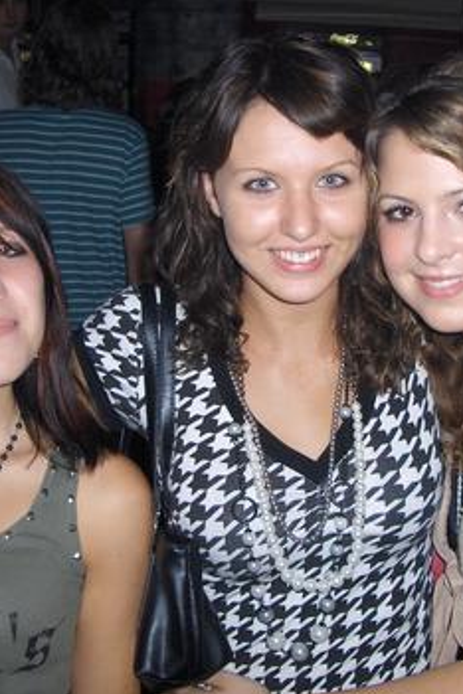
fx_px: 945
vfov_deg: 40.3
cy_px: 348
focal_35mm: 49
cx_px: 243
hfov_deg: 27.5
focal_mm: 5.8
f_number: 2.6
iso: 100
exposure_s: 1/60
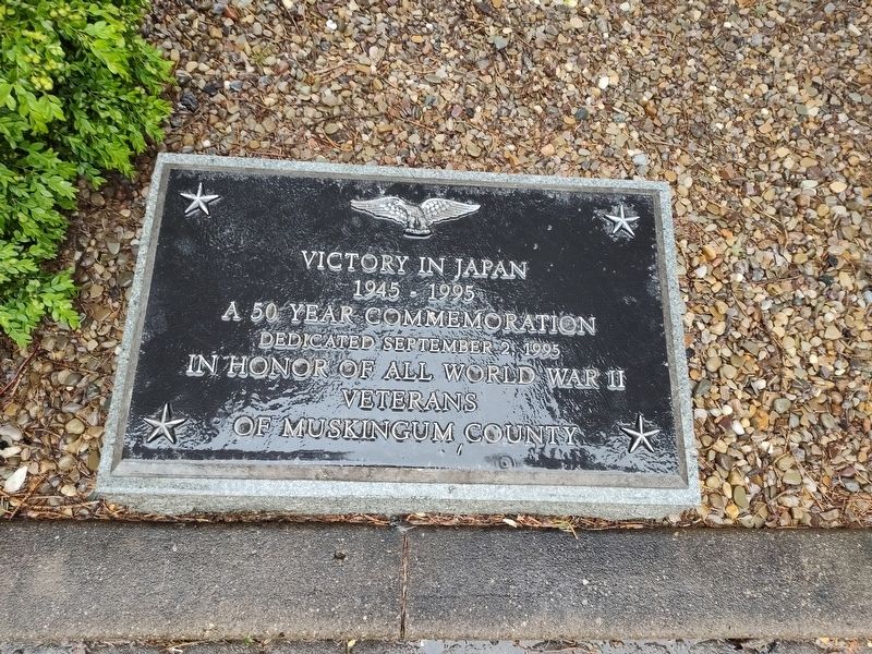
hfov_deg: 73.9
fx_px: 579
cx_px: 436
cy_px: 327
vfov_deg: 58.9
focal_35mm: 23
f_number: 1.8
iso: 409
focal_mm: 5.56
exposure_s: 1/120
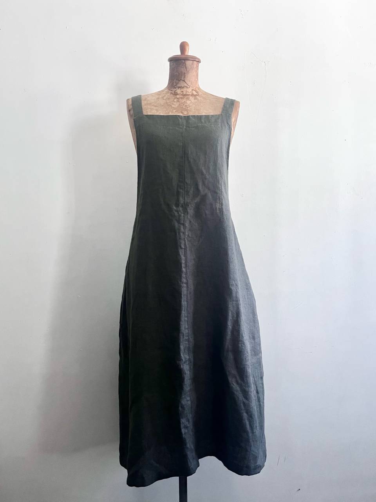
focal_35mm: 26
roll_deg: +0.0
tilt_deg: -3.8
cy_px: 251
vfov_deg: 67.3
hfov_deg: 53.1
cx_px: 188
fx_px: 377
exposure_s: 1/60
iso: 320
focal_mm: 5.1
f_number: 1.6
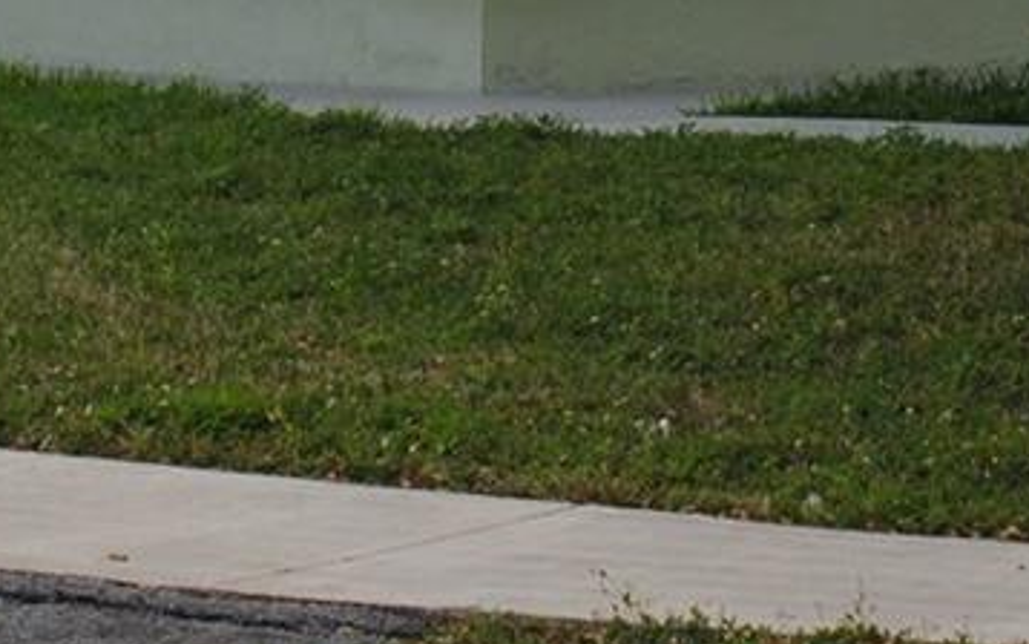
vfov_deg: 7.8
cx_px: 469
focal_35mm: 164
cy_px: -400
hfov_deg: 12.8
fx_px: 4601
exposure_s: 1/200
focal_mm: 24
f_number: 9
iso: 100
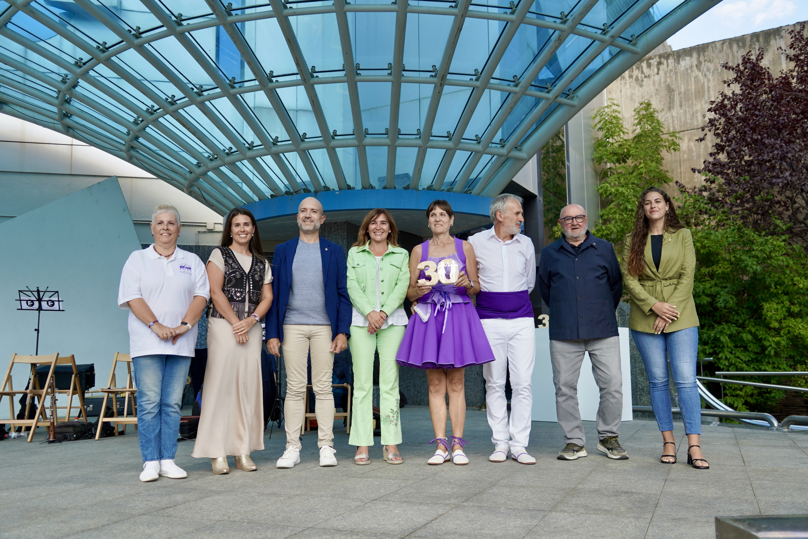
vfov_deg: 42.3
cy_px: 270
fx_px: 696
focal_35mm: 31
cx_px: 404
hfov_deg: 60.3
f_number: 4
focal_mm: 31
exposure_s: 1/160
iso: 160
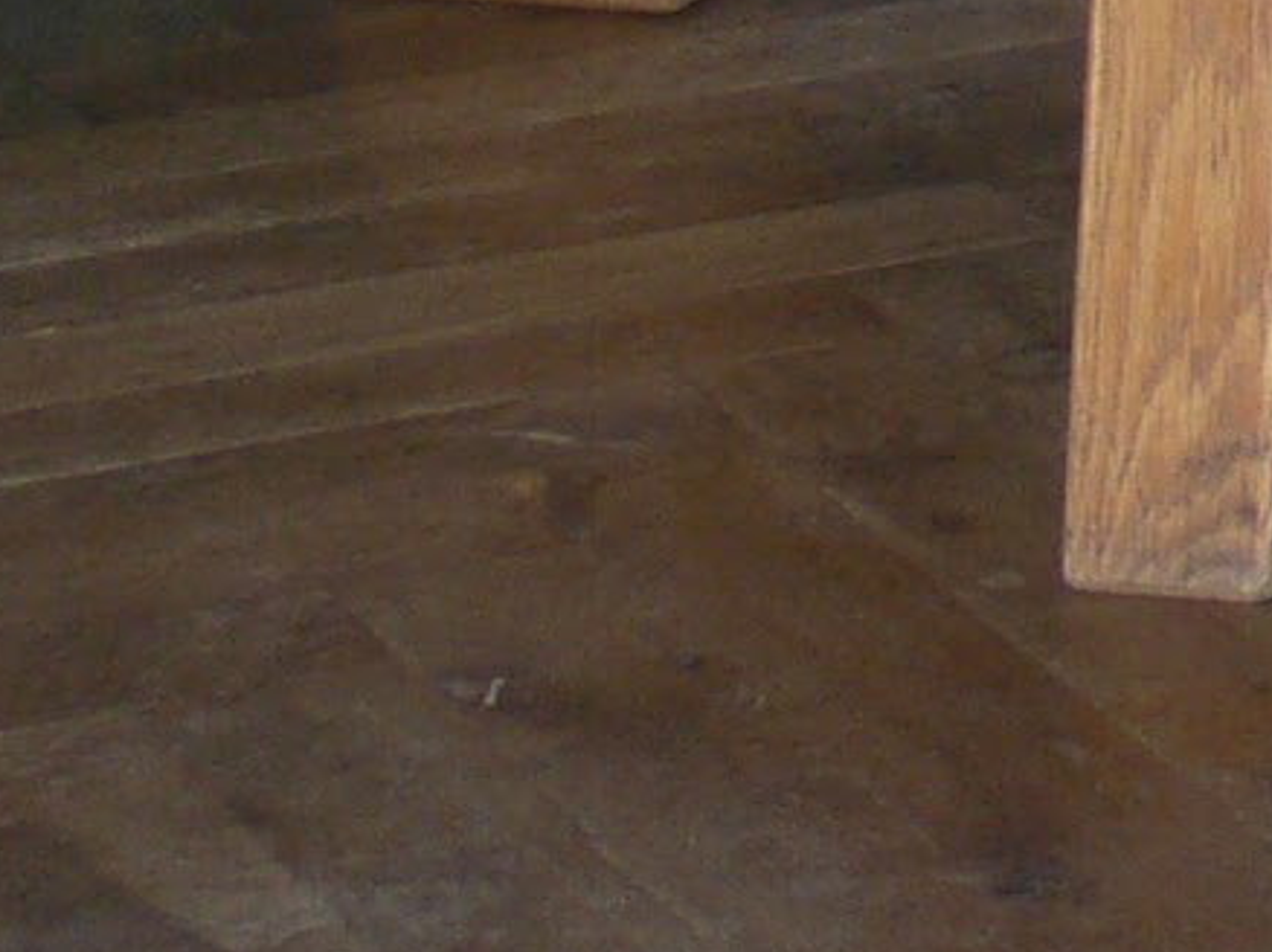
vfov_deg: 5.3
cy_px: -2261
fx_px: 9585
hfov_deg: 6.9
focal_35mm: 261
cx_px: 3790
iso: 80
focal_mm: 7.4
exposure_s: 1/40
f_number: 2.8
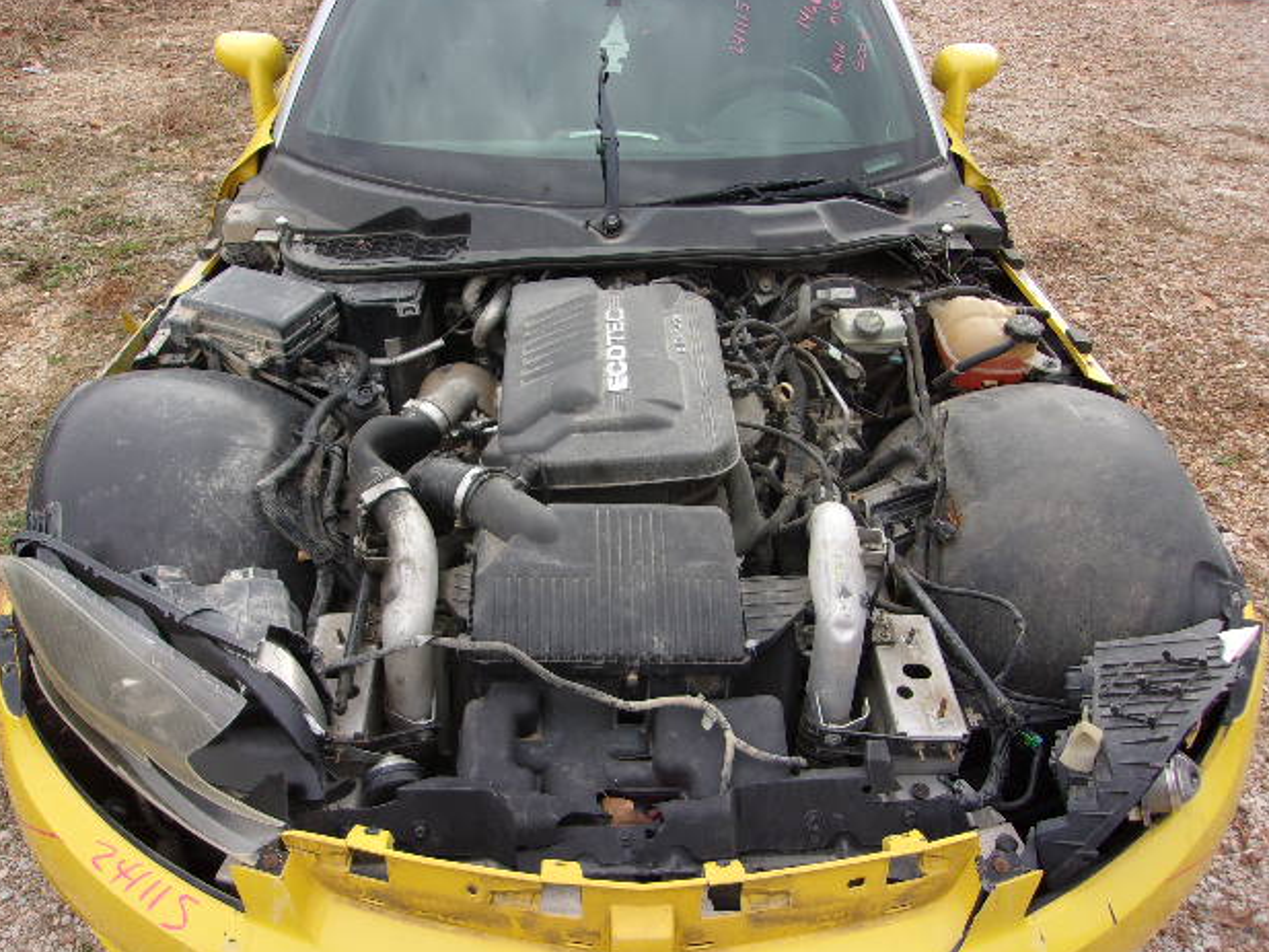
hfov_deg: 63.4
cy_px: 483
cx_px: 619
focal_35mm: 28
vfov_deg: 49.8
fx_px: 1027
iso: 80
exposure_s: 1/320
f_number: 3
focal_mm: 4.9
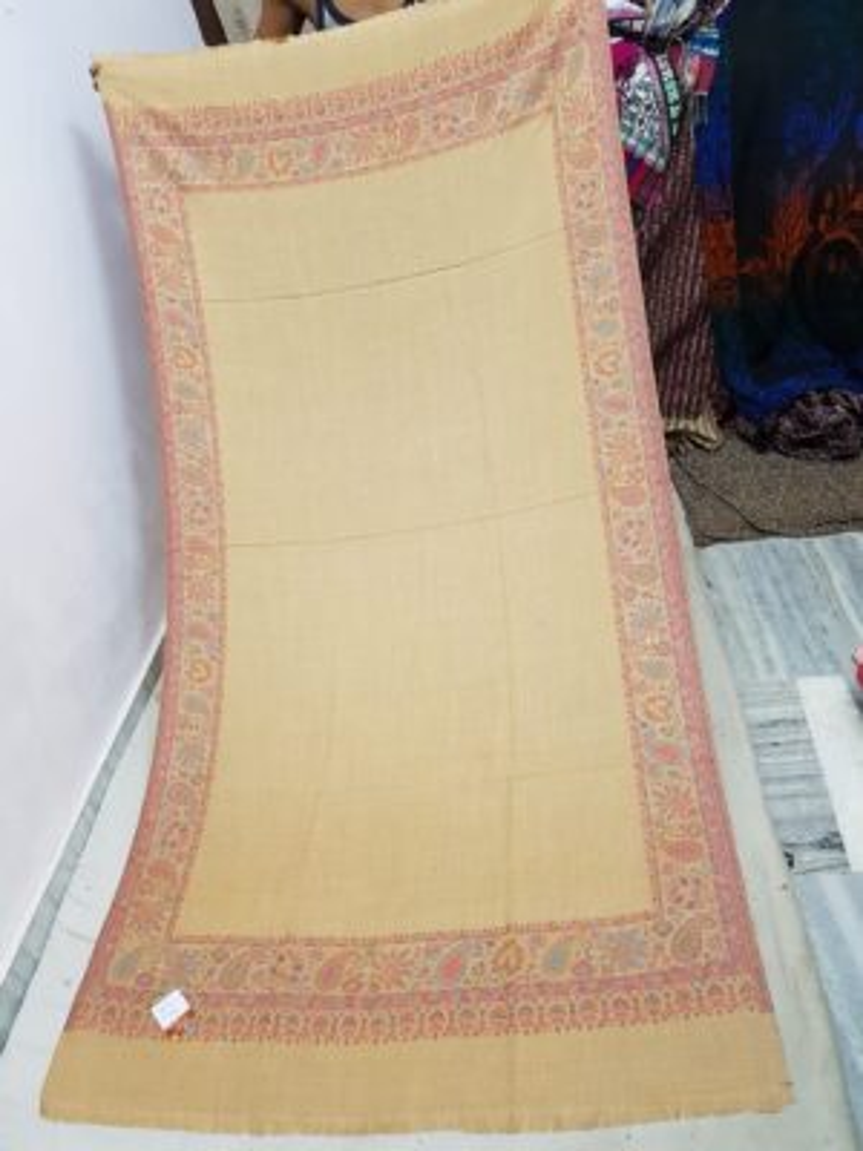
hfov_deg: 53.1
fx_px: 864
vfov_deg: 67.3
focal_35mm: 26
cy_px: 576
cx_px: 432
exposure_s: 1/25
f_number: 1.7
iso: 200
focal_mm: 4.2
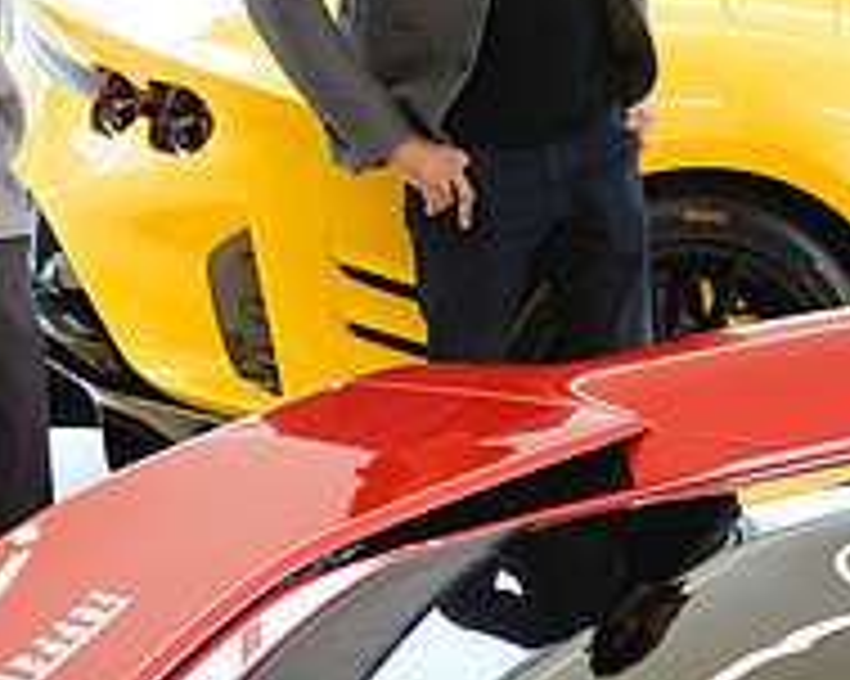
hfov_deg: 18.4
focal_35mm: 104
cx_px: 292
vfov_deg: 14.7
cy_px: 113
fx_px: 2615
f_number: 4
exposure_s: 1/200
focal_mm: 35
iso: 640
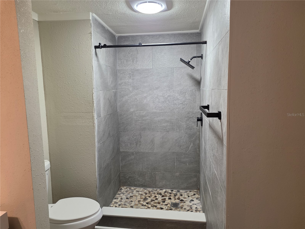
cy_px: 114
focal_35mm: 23
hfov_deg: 73.9
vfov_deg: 58.9
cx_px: 152
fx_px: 203
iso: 250
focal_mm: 6.25
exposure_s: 1/120
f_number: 1.7
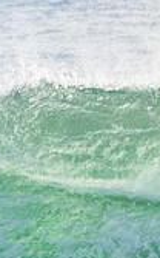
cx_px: -268
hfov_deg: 0.5
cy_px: 172
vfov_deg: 0.7
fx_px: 19831
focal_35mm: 2835
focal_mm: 800
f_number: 11
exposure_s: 1/2000
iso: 2200
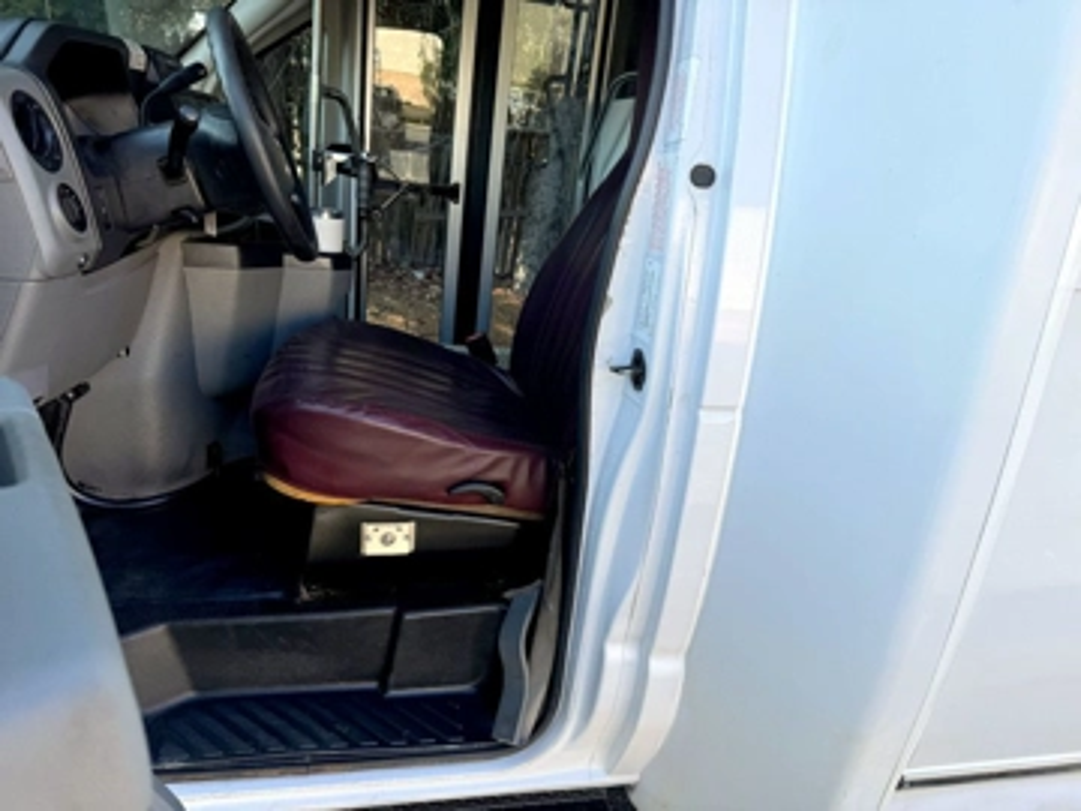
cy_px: 406
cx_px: 540
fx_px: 749
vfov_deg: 56.8
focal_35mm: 24
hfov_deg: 71.6
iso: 80
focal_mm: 6.76
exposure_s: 1/802
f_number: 1.78
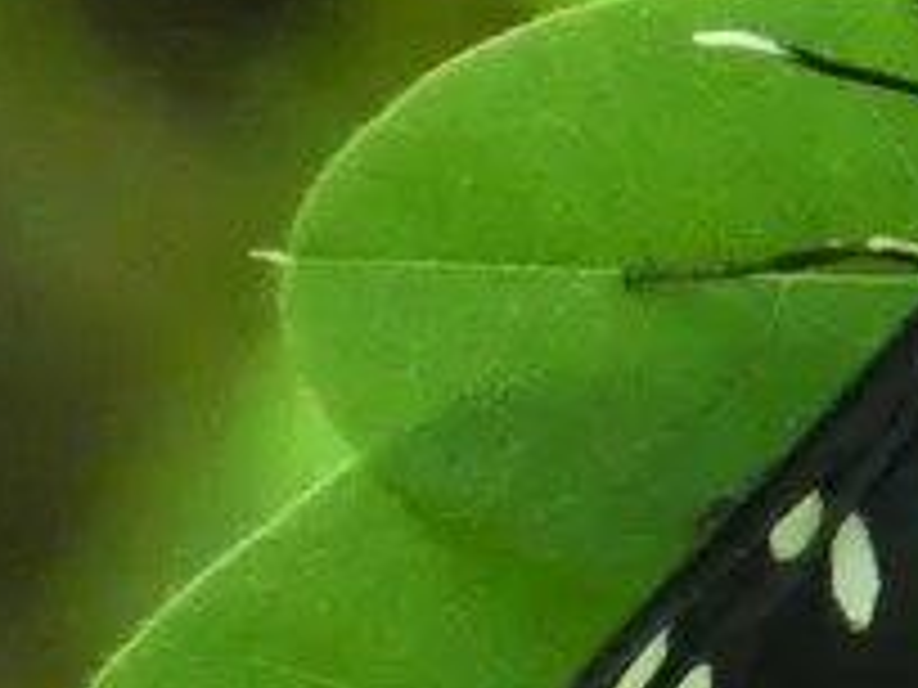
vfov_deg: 1.9
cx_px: 1125
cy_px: 364
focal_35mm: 763
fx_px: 20234
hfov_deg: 2.6
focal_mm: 43.5
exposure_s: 1/80
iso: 1600
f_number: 5.5
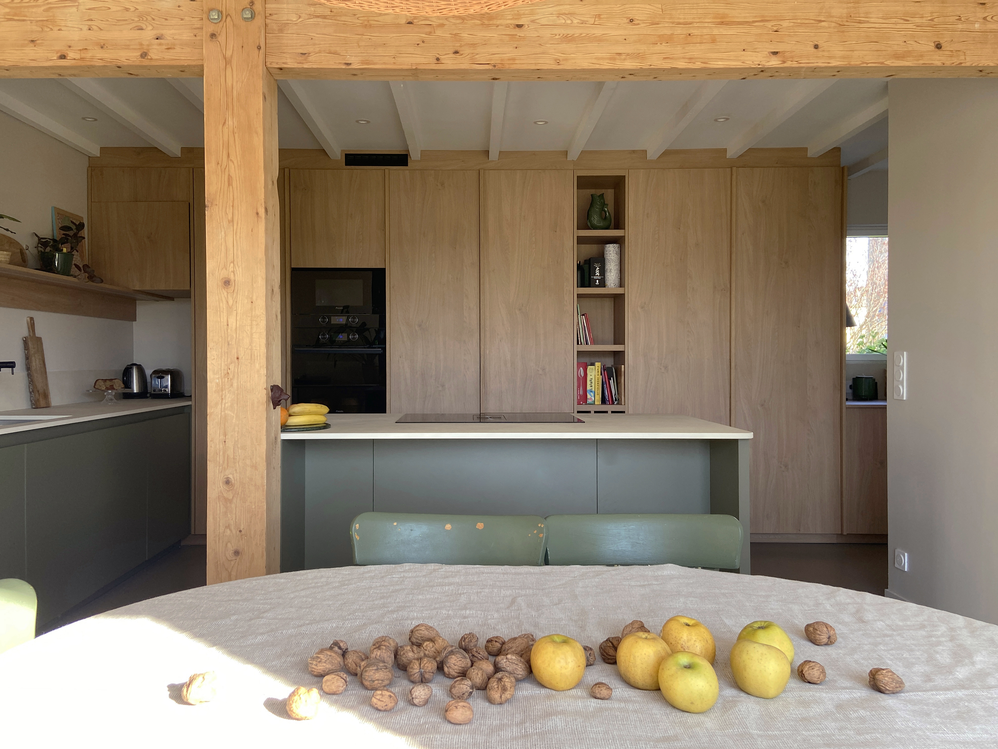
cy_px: 374
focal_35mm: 26
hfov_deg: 67.3
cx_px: 499
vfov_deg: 53.1
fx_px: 750
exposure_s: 1/121
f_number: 1.8
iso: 50
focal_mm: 4.25
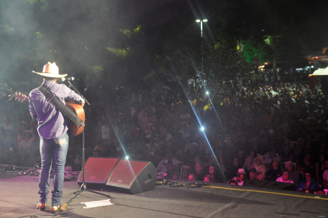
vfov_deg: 23.7
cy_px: 109
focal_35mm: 57
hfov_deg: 35.1
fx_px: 519
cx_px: 164
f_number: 4.5
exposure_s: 1/30
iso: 1250
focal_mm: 38
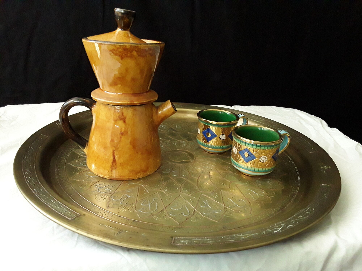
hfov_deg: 65.3
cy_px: 136
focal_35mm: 27
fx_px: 282
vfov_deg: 51.4
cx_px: 181
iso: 400
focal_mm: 2.91
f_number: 1.9
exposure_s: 1/100
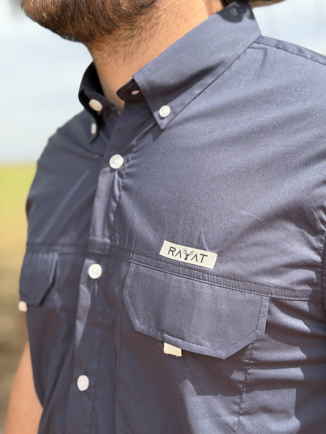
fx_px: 603
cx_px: 163
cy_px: 217
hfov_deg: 30.3
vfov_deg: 39.7
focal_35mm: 48
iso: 100
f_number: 1.78
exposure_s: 1/1608
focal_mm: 6.76
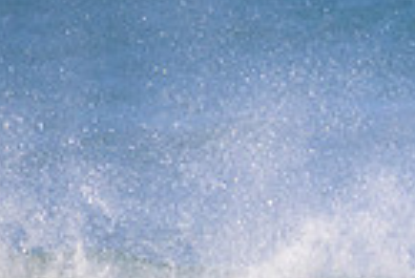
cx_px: 610
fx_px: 36902
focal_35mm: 3198
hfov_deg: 0.6
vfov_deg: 0.4
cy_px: 477
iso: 1600
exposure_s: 1/2000
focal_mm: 800
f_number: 11
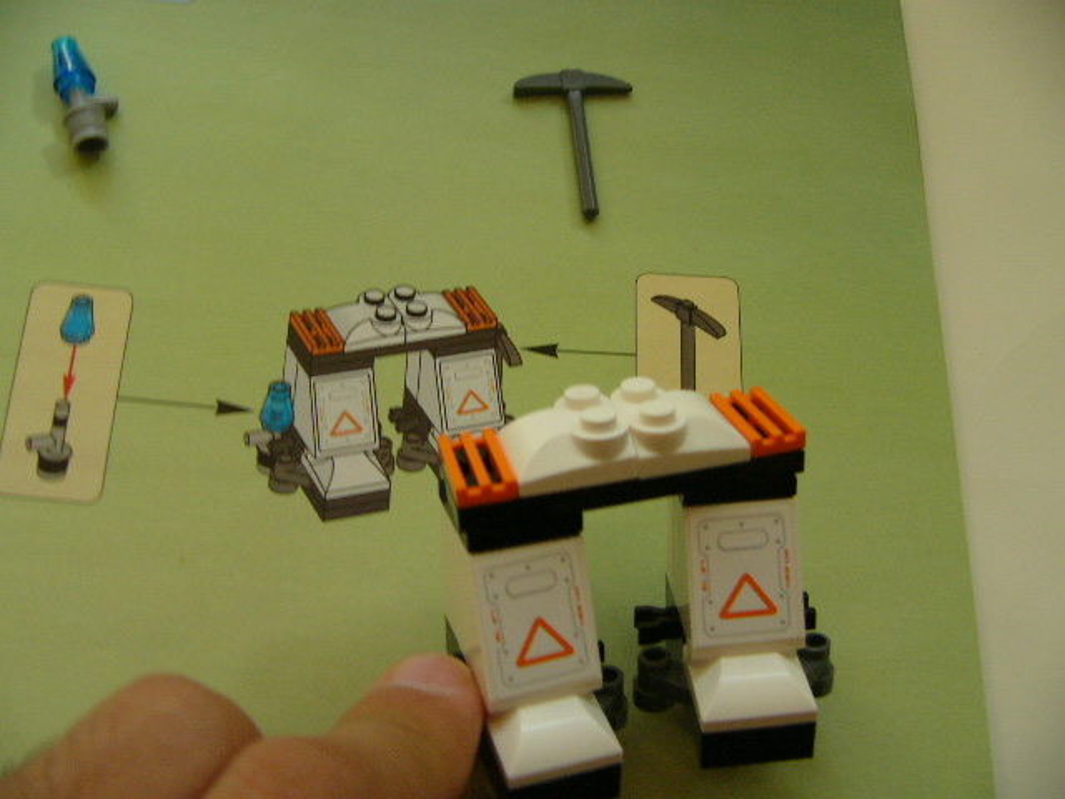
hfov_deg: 51.4
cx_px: 532
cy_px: 400
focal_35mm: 36
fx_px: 1108
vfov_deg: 39.7
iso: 200
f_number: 2.8
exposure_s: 1/30
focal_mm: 6
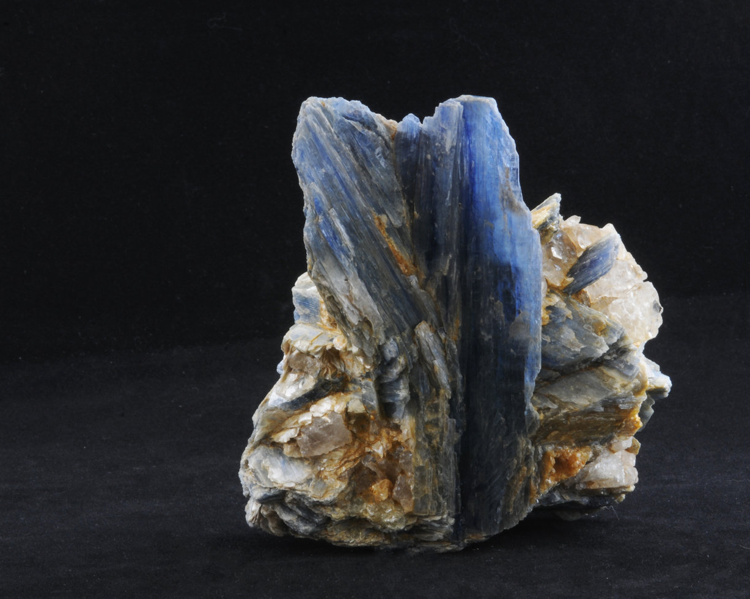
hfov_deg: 10.0
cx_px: 406
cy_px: 318
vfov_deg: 8.0
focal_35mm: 193
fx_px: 4274
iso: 200
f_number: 29
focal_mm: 105
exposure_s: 8
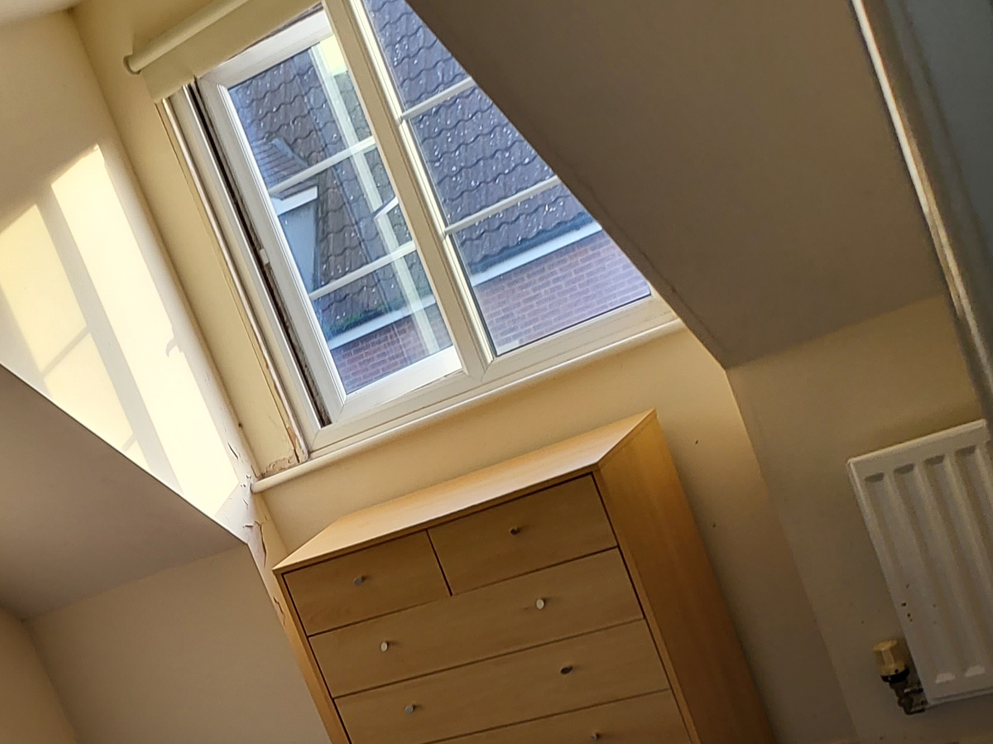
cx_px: -181
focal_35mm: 58
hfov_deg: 29.0
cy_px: 839
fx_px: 1664
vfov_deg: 23.5
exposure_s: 1/100
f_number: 1.8
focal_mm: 5
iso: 125
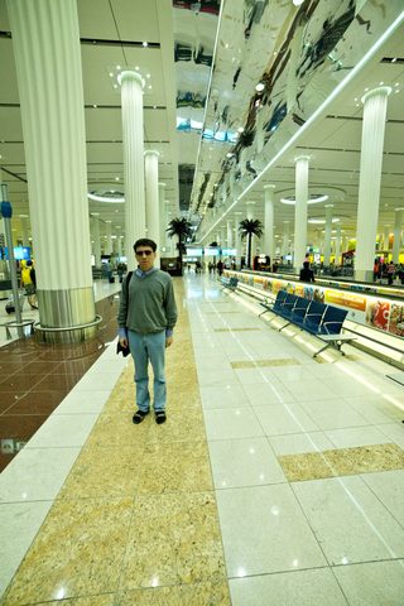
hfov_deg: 81.2
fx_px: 236
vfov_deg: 104.3
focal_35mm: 14
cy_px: 303
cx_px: 202
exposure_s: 1/200
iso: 1600
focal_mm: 14
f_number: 7.1
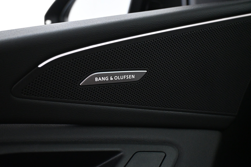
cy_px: 84
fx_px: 251
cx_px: 126
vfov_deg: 36.9
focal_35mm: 36
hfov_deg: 53.1
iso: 4000
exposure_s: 1/50
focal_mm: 24
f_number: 4.2
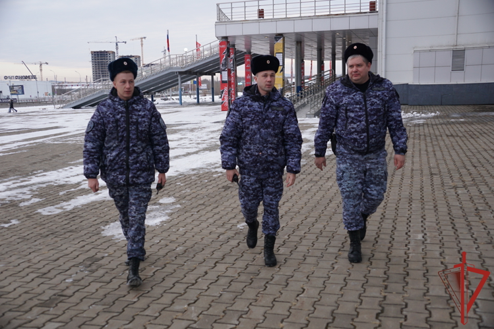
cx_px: 247
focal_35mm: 36
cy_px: 164
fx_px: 494
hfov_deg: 53.1
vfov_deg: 36.9
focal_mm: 24
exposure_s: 1/160
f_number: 4
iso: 200
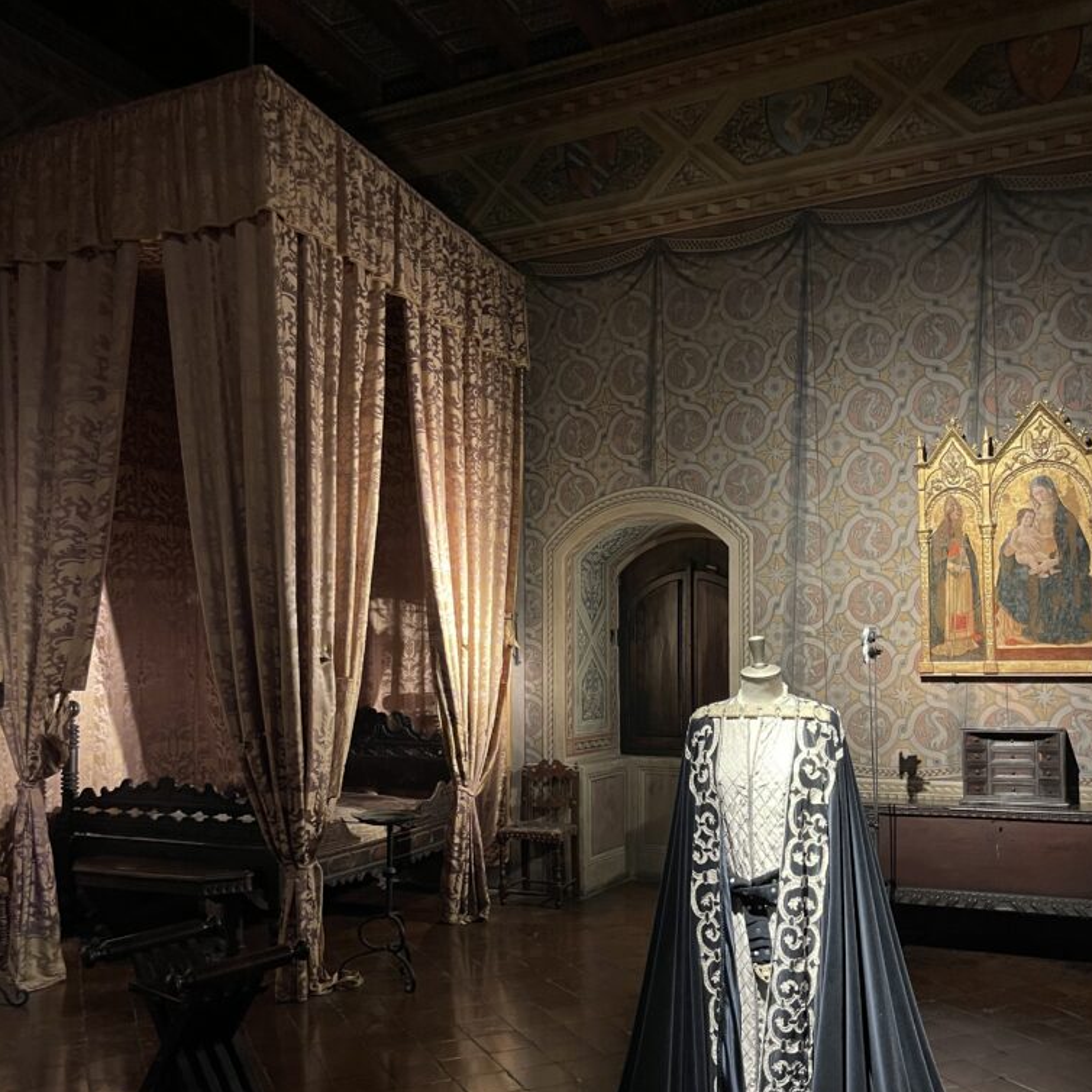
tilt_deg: -1.4
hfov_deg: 54.0
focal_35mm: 30
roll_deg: +0.2
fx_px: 1071
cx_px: 553
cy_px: 668
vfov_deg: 53.6
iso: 640
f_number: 1.6
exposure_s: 1/31
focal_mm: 5.1
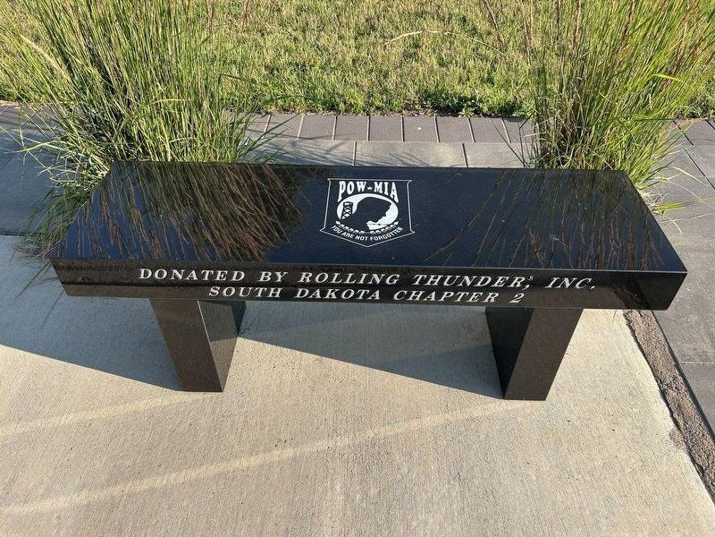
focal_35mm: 26
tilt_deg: -41.6
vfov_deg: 53.1
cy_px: 268
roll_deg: +0.9
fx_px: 537
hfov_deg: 67.3
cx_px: 358
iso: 50
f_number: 1.5
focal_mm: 5.7
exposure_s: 1/1326
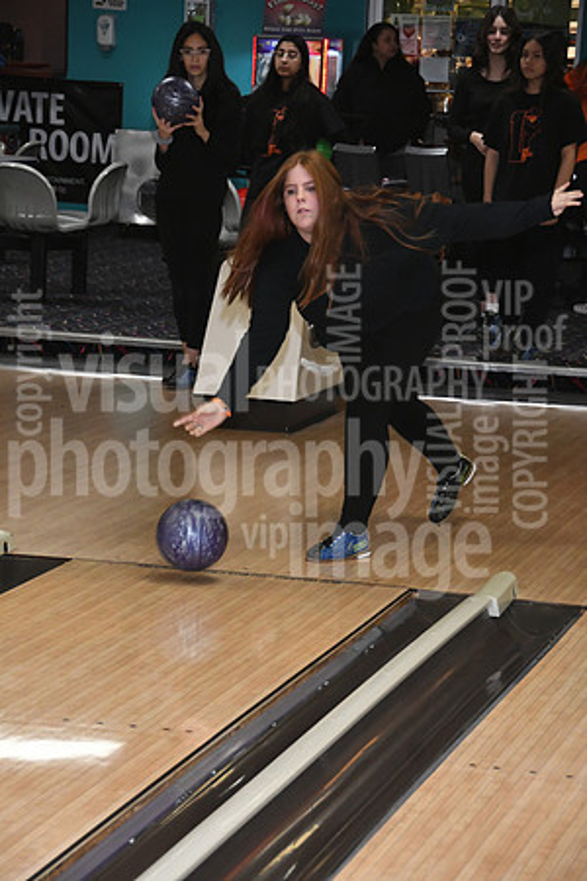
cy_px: 440
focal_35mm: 120
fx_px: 2935
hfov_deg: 11.4
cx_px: 294
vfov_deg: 17.1
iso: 4000
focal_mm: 80
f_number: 5
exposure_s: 1/200
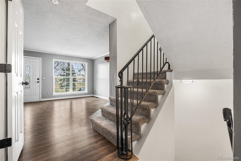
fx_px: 107
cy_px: 80
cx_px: 120
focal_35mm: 16
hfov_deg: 96.7
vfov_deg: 73.8
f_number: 8
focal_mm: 16
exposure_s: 1/80
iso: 200
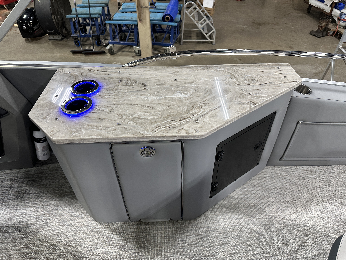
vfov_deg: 56.8
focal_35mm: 24
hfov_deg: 71.6
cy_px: 130
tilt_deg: -41.5
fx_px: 240
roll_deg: +0.8
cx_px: 173
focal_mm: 6.86
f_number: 1.78
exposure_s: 1/120
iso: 200
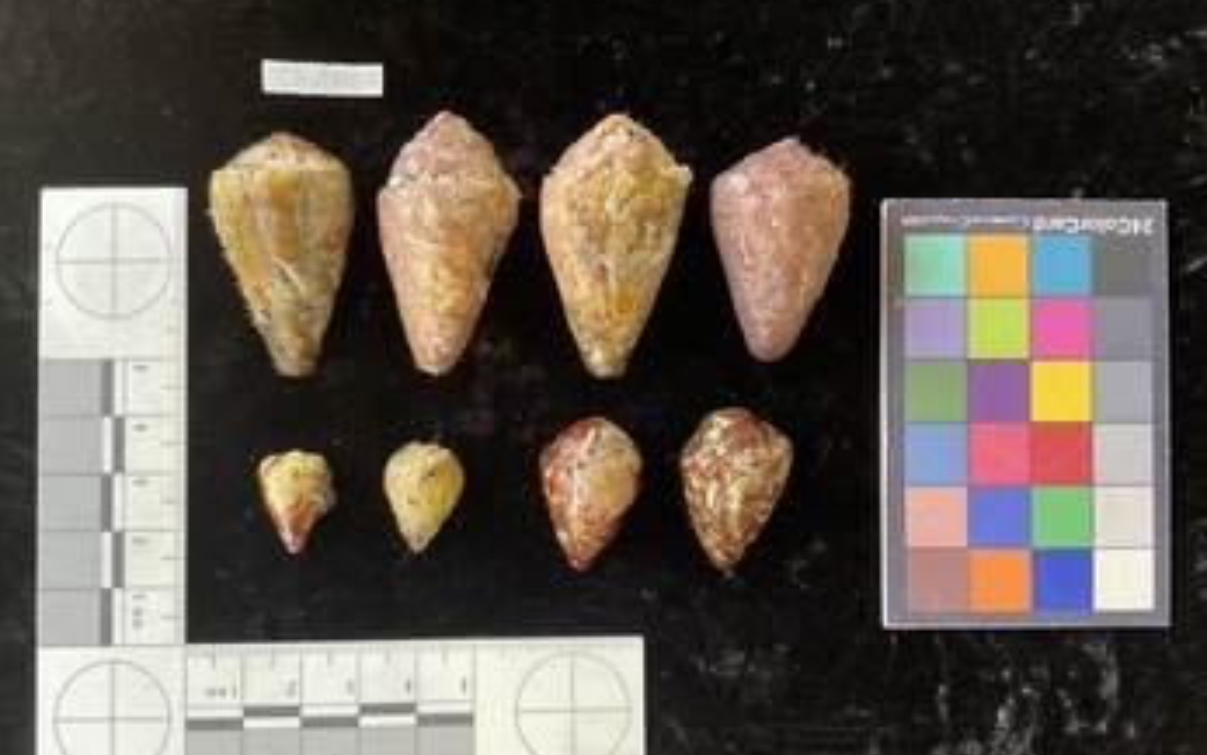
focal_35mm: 31
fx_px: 1020
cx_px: 602
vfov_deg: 40.5
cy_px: 433
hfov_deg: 61.2
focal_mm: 3
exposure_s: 1/60
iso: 80
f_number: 1.8
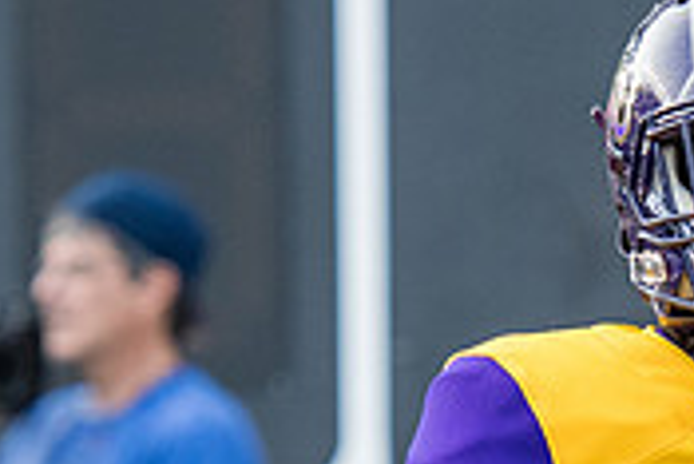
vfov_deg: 1.7
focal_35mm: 803
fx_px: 15492
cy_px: 626
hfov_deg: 2.6
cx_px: 857
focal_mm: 145
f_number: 4
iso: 1250
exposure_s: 1/1250
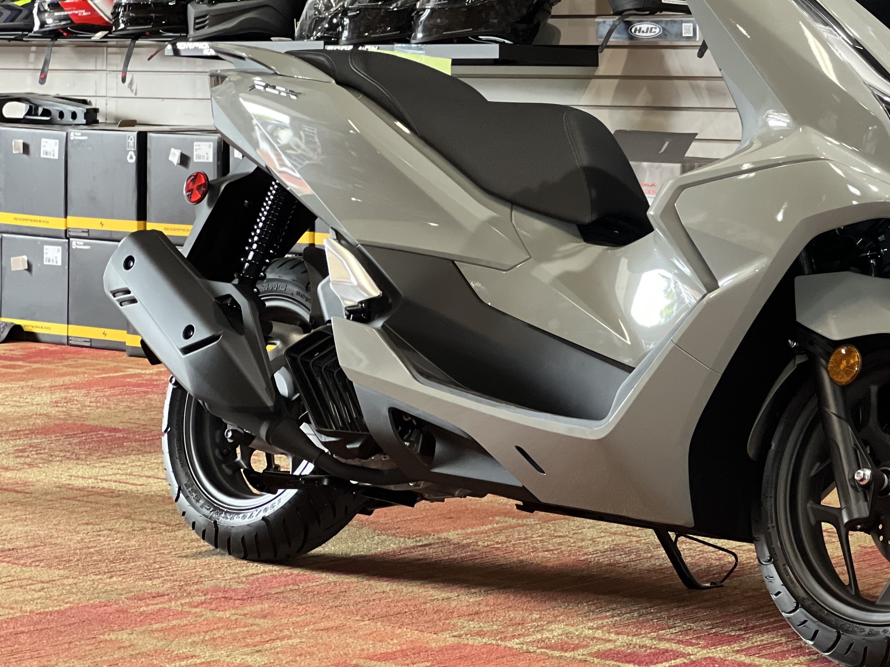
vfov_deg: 12.5
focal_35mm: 118
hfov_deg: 16.6
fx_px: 3034
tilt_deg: -2.8
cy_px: 199
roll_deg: -0.6
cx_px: 652
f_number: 2.8
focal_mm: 9
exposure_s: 1/40
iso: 400
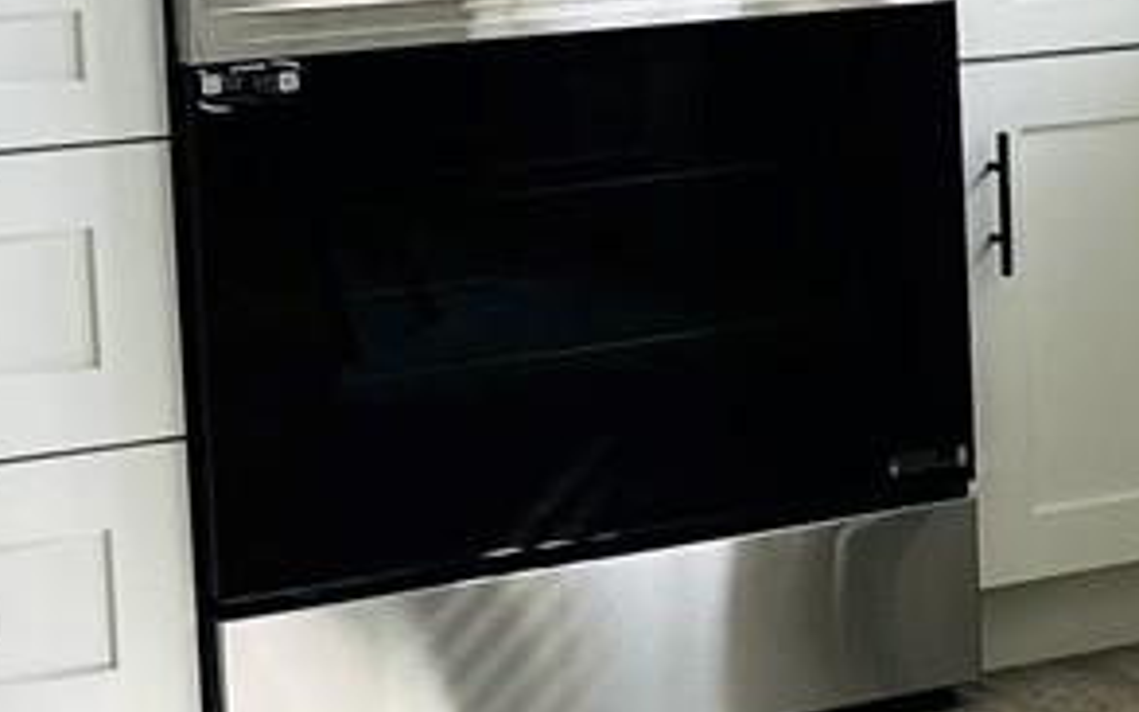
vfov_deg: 9.4
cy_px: -31
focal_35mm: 139
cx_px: 1959
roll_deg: +0.4
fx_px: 4314
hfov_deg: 13.7
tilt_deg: -7.2
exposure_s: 1/387
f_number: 1.78
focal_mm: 6.86
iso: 80
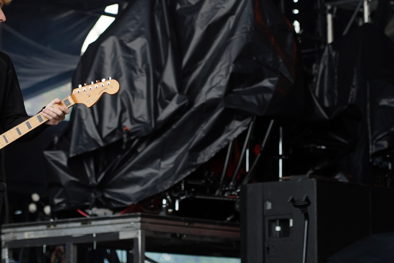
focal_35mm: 210
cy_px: 63
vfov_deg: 6.5
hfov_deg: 9.8
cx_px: 93
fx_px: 2298
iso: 250
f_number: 4
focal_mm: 105
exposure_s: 1/125
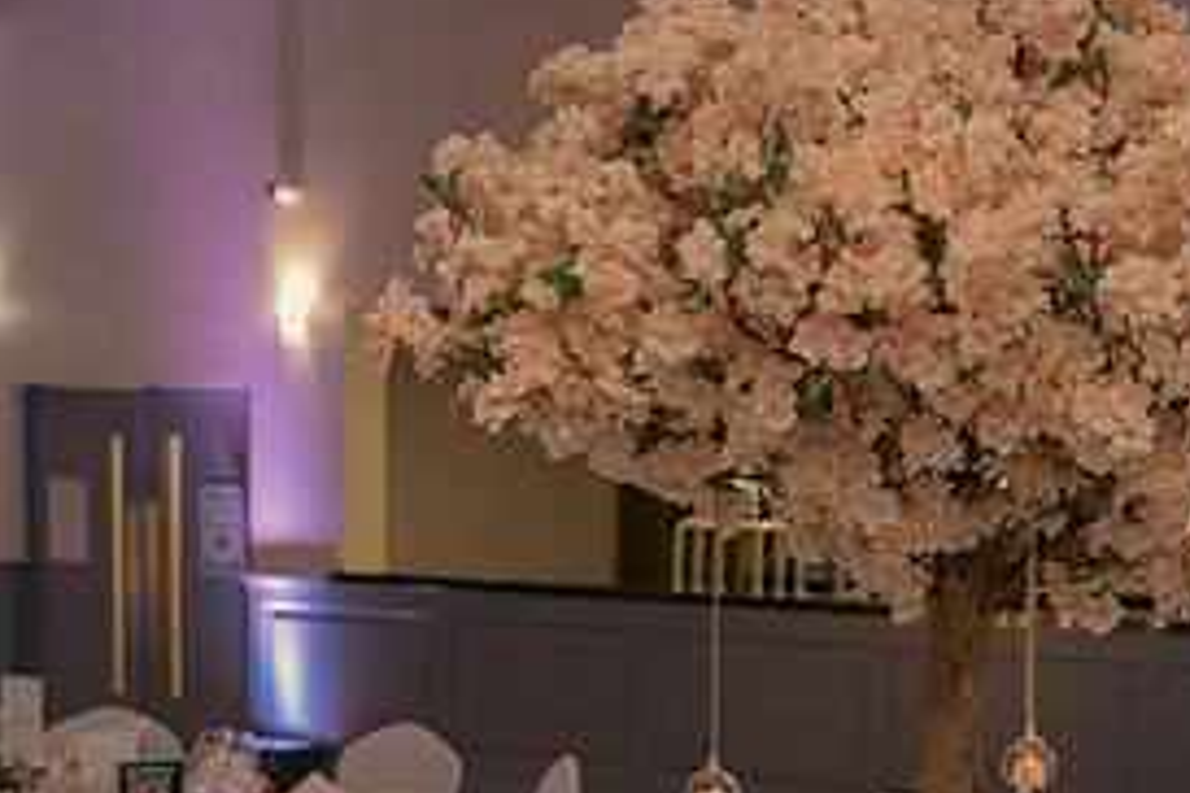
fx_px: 2810
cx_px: 911
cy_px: 808
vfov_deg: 15.7
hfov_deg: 23.6
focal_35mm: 85
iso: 2500
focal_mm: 40
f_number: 3.5
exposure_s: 1/160
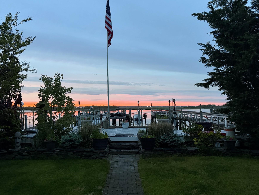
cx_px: 129
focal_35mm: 28
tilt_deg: +3.7
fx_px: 210
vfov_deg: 49.8
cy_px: 96
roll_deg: +1.0
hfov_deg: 63.4
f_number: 1.78
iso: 800
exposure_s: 1/45
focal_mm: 6.76
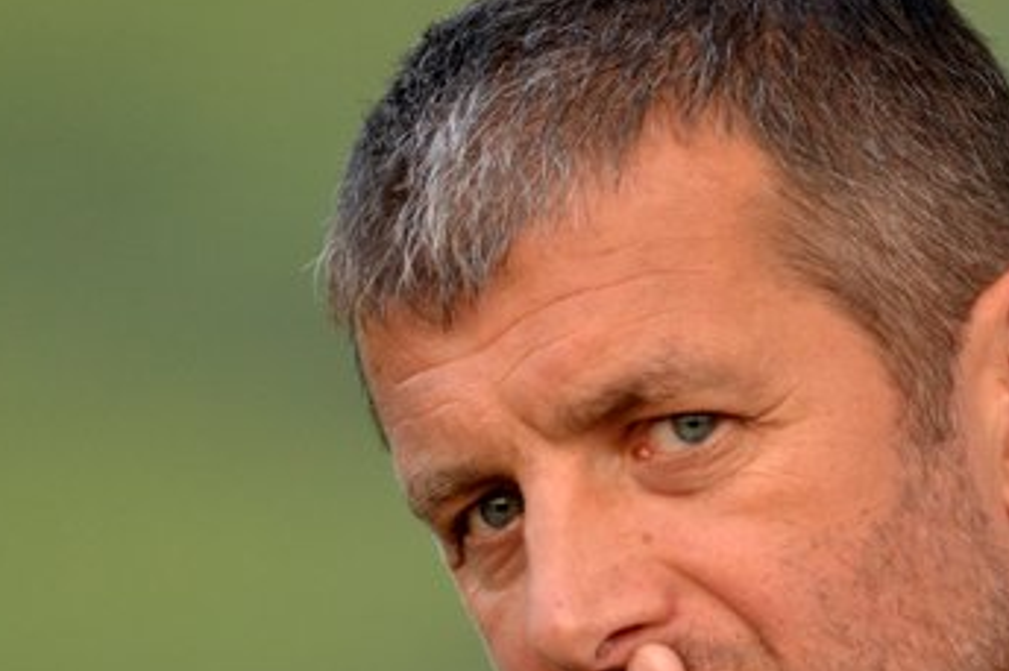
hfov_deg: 2.0
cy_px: 670
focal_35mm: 1046
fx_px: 29302
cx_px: 854
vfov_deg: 1.3
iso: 800
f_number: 2.8
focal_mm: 300
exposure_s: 1/400
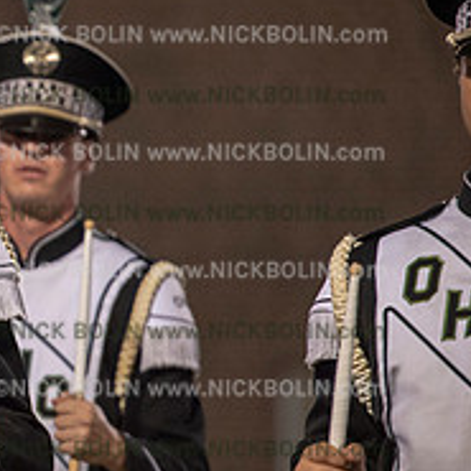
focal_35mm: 534
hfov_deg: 3.3
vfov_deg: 3.3
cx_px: -211
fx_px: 8220
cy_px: 153
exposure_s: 1/500
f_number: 2.8
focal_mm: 200
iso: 4000
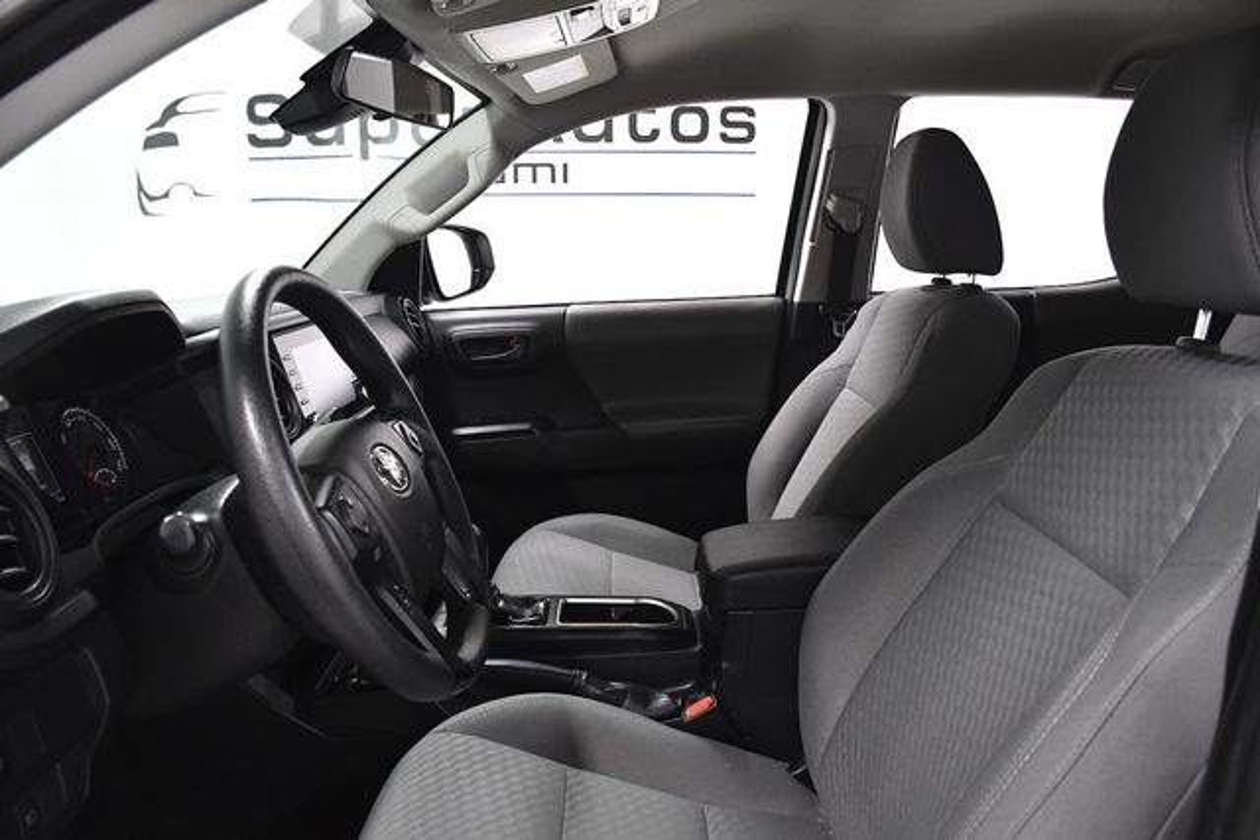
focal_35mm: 27
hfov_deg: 67.4
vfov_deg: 48.0
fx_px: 945
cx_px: 630
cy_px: 420
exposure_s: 1/250
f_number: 4.5
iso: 2500
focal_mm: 18
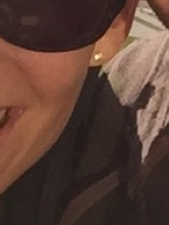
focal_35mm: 182
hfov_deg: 8.1
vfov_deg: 9.5
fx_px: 1185
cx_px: 149
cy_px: -332
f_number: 2.2
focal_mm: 2.65
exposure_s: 1/1218
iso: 32
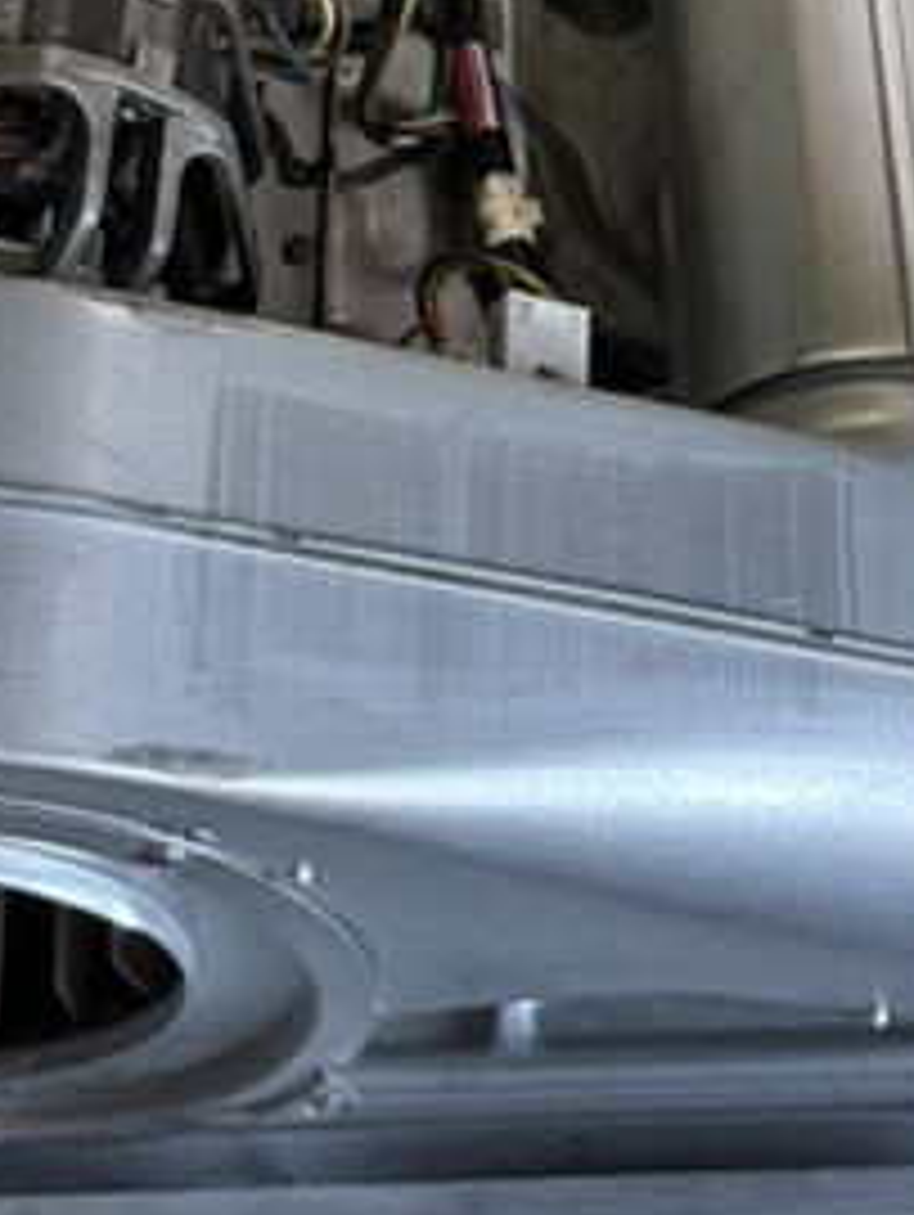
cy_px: -958
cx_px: 617
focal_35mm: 91
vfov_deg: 17.5
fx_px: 3199
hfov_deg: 16.2
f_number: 1.78
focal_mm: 6.86
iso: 250
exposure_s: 1/115
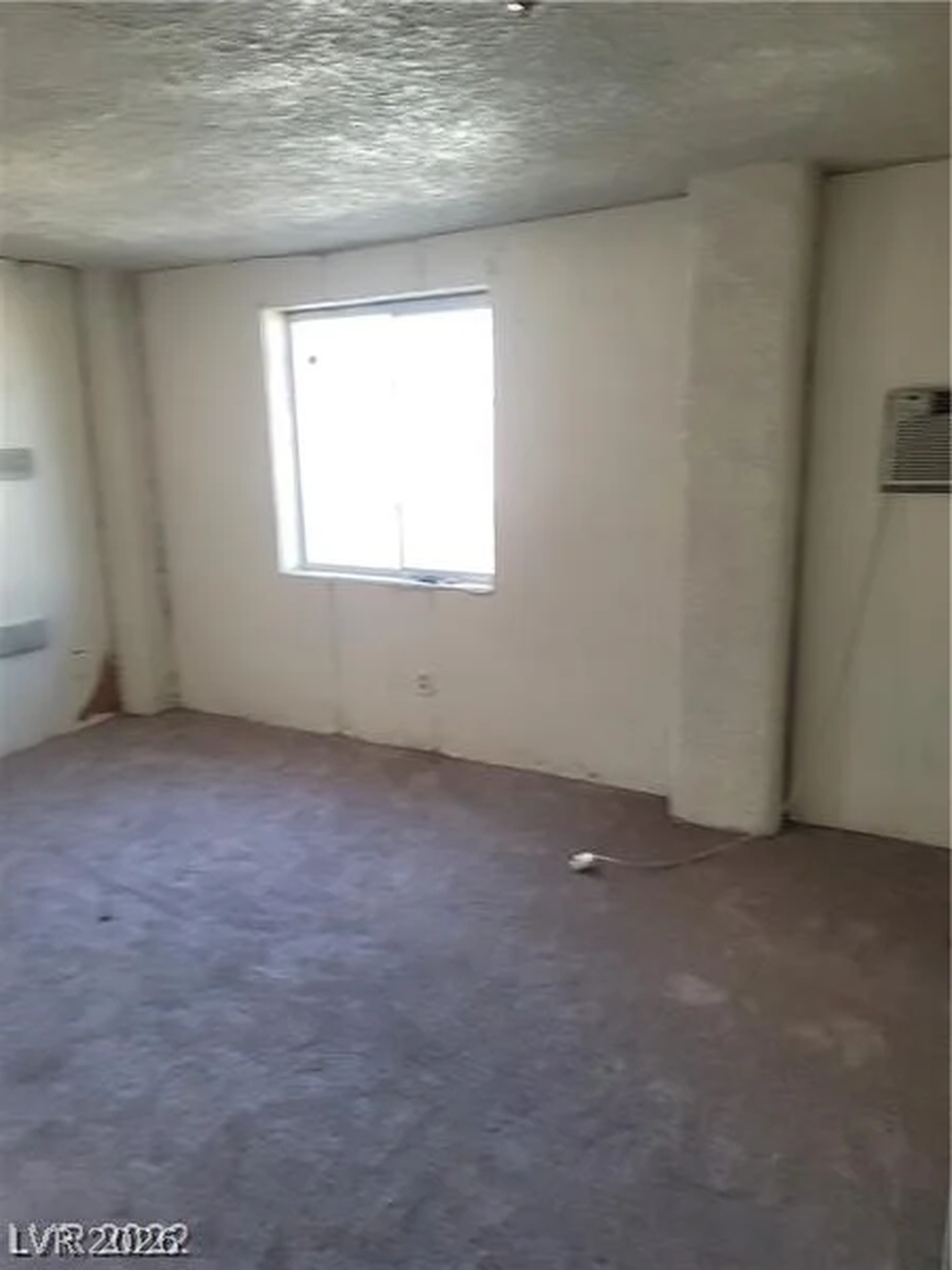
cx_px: 476
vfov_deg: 69.4
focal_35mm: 25
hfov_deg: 54.9
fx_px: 917
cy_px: 635
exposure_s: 1/120
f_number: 1.8
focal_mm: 7
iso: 160
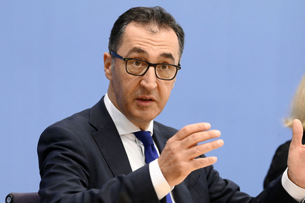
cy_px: 102
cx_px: 152
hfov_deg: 12.8
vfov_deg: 8.6
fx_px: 1355
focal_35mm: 160
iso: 5000
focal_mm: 160
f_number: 5.6
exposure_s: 1/500
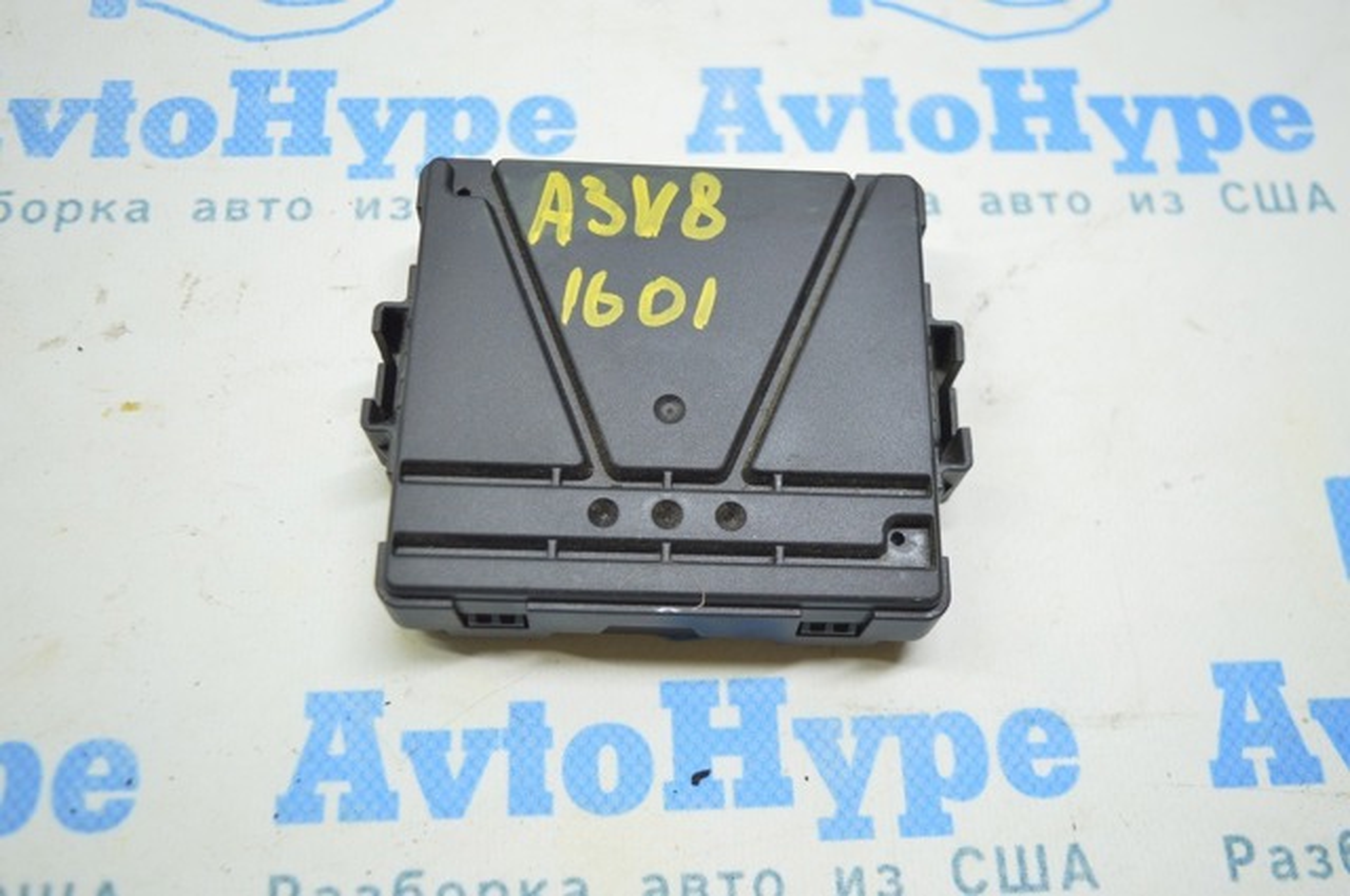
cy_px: 448
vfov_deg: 36.8
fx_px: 1348
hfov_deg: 53.2
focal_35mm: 36
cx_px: 675
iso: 400
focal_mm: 24
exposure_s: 1/40
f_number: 4
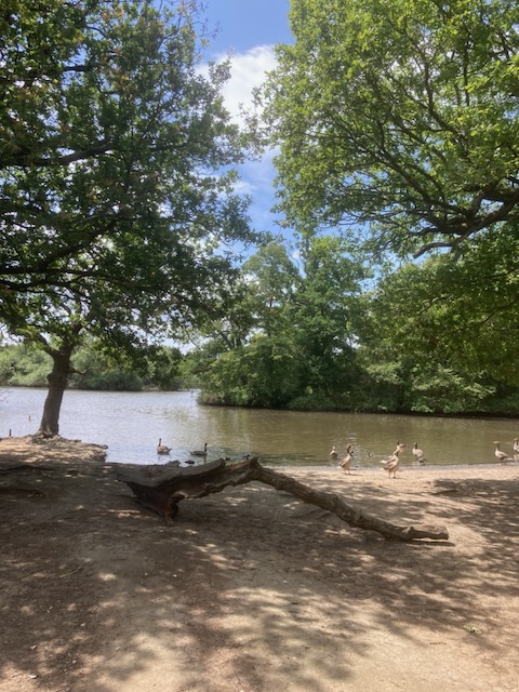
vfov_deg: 63.4
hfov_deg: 49.7
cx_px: 260
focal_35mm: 28
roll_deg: -2.5
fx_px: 560
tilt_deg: +6.0
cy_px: 346
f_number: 1.8
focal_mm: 3.99
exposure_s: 1/979
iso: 20
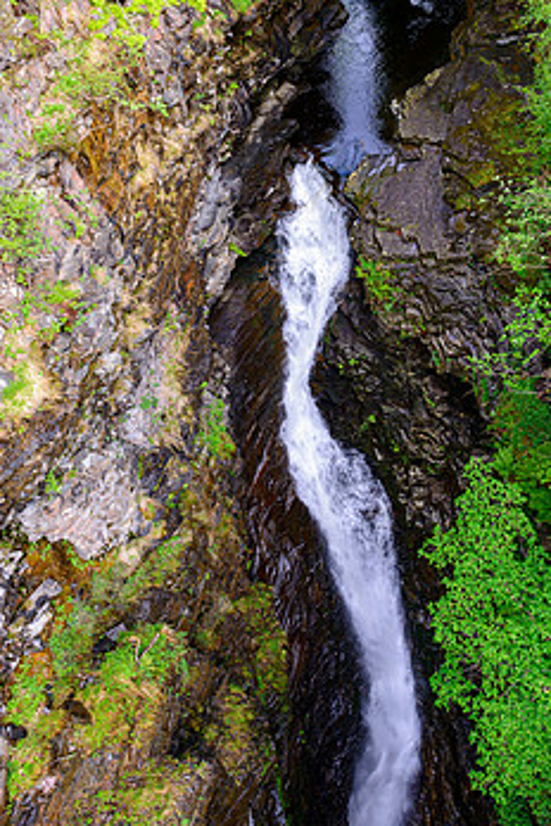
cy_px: 299
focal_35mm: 31
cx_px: 344
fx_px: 712
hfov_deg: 42.0
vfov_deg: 59.3
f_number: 7.1
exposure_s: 1/25
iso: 450
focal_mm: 24
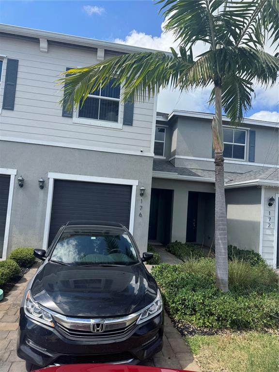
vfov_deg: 71.6
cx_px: 140
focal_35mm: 24
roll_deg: -5.3
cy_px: 186
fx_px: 258
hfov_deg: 56.8
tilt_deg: +2.9
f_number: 1.78
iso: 80
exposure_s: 1/2415
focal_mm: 6.76
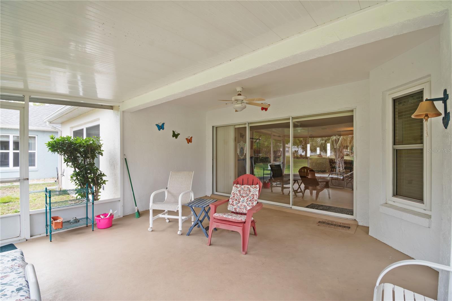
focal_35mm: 15
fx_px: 188
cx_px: 226
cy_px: 150
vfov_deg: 77.3
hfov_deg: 100.4
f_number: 9
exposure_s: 1/15
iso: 250
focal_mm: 10
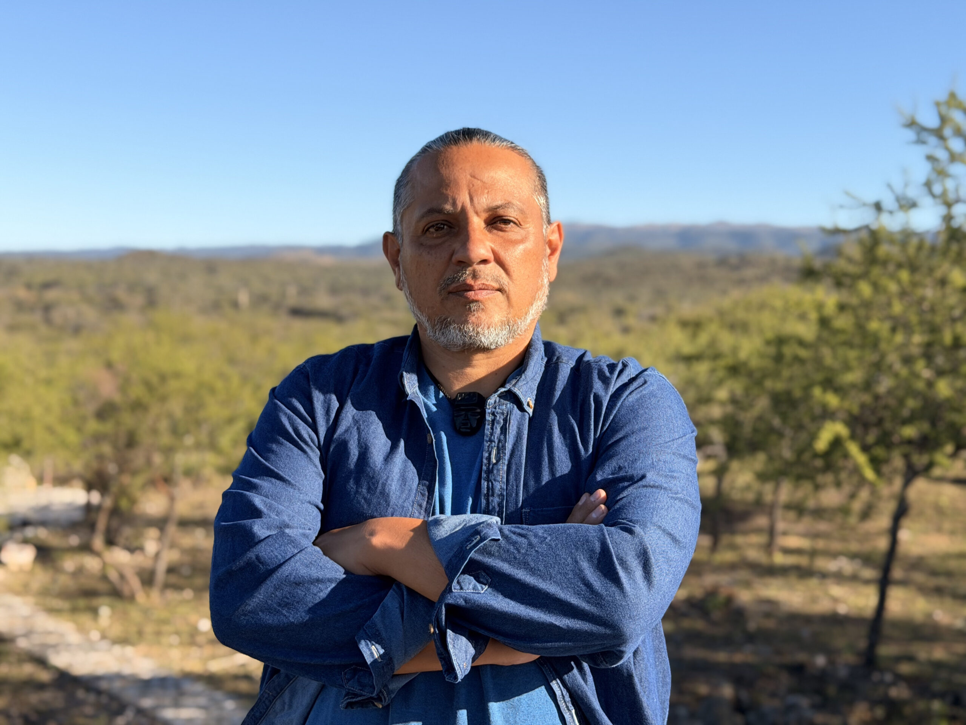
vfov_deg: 30.3
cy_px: 362
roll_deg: -1.1
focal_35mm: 48
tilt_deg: -3.4
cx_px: 483
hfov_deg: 39.7
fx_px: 1339
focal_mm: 6.76
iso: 64
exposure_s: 1/2976
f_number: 1.78
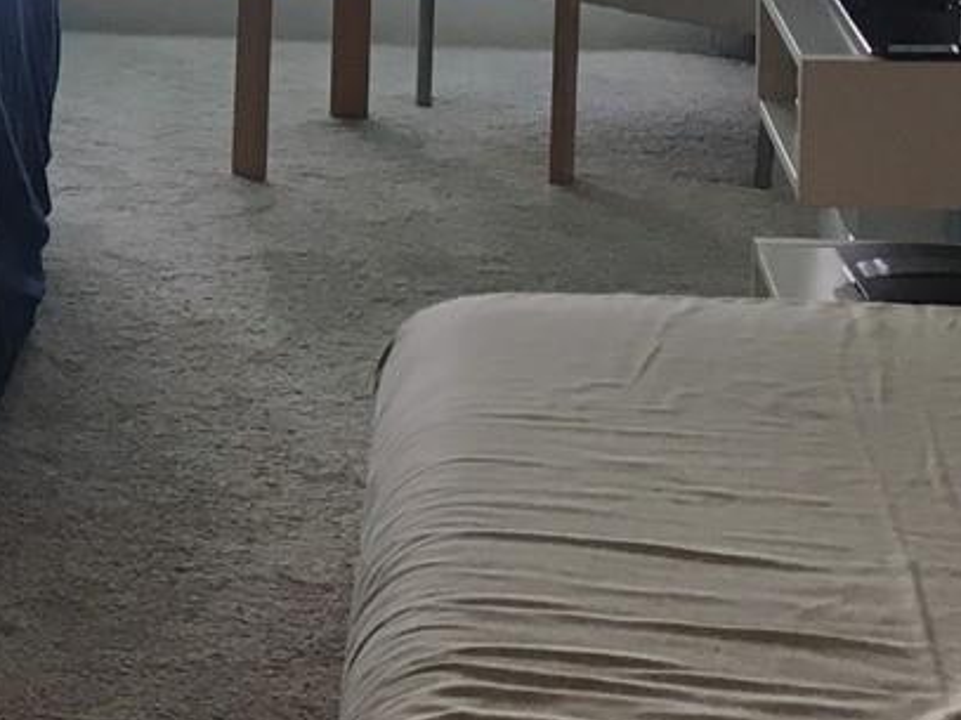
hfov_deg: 15.0
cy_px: -2
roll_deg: +1.2
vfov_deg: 12.8
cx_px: -770
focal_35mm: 114
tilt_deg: -10.3
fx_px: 3164
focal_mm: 4.15
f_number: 2.2
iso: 25
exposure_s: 1/30
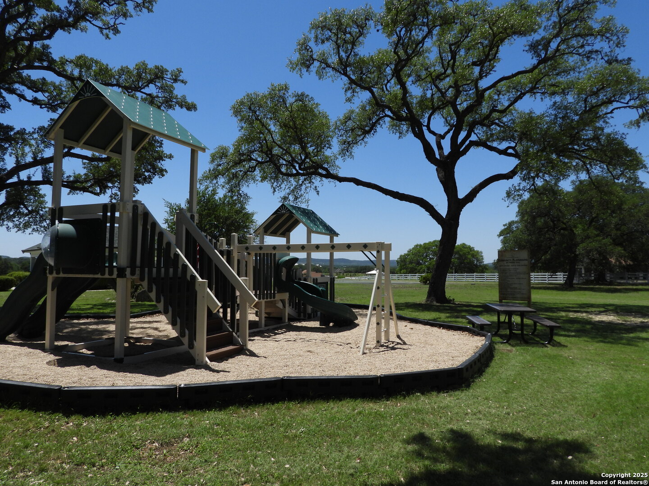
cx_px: 324
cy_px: 243
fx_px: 450
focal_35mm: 24
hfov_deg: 71.6
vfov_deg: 56.8
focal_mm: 4.3
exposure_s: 1/2000
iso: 100
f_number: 3.5
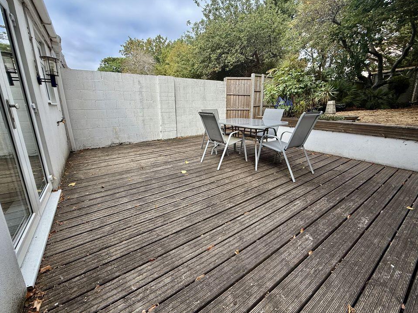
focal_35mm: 15
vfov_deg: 81.7
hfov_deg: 98.2
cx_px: 209
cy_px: 149
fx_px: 181
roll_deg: +0.1
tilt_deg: -13.8
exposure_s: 1/510
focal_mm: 2.22
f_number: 2.2
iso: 50
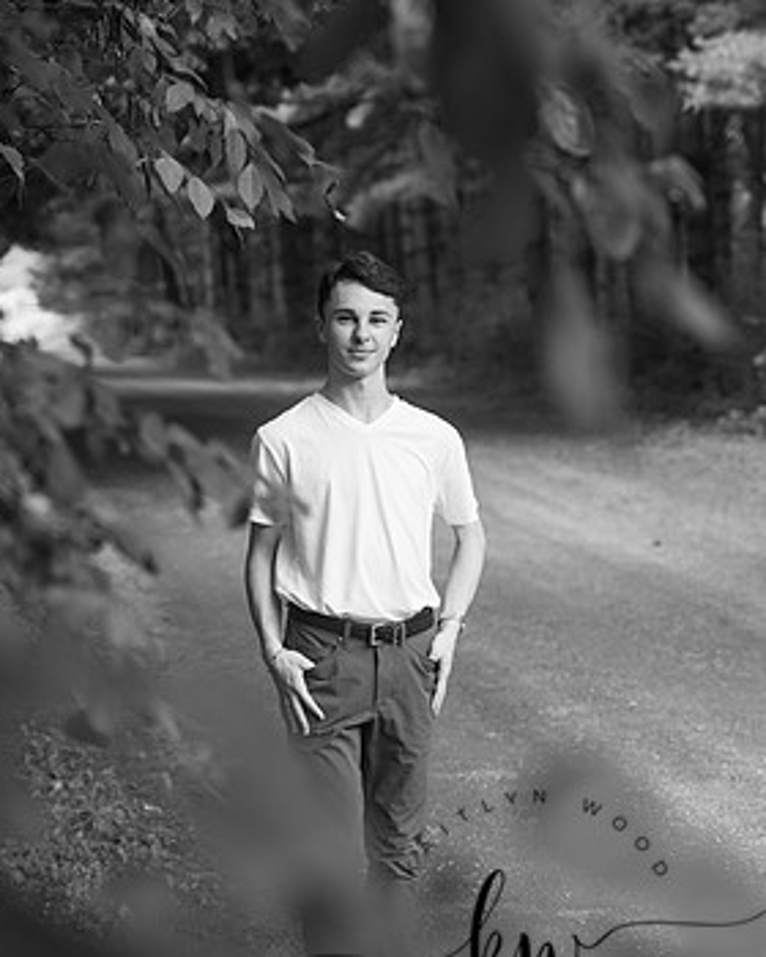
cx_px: 369
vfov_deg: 19.4
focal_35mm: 99
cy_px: 498
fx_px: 2805
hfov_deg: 15.5
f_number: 4
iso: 400
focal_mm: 82
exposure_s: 1/200
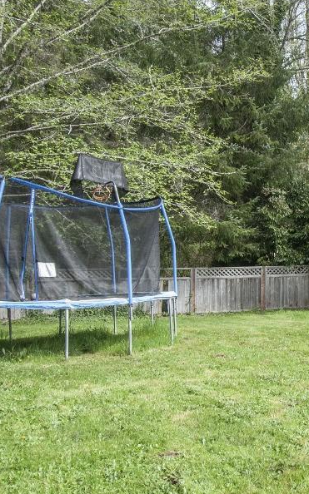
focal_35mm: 79
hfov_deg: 15.9
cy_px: 239
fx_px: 1065
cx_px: 358
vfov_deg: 26.2
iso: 200
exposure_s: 1/350
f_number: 8
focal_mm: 24
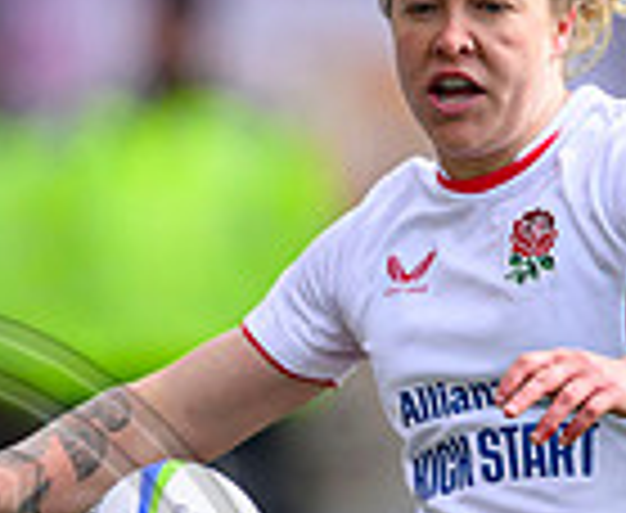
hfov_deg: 0.6
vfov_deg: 0.5
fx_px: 57348
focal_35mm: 3065
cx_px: -474
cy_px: 770
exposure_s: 1/2000
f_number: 4
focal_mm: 560
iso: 500
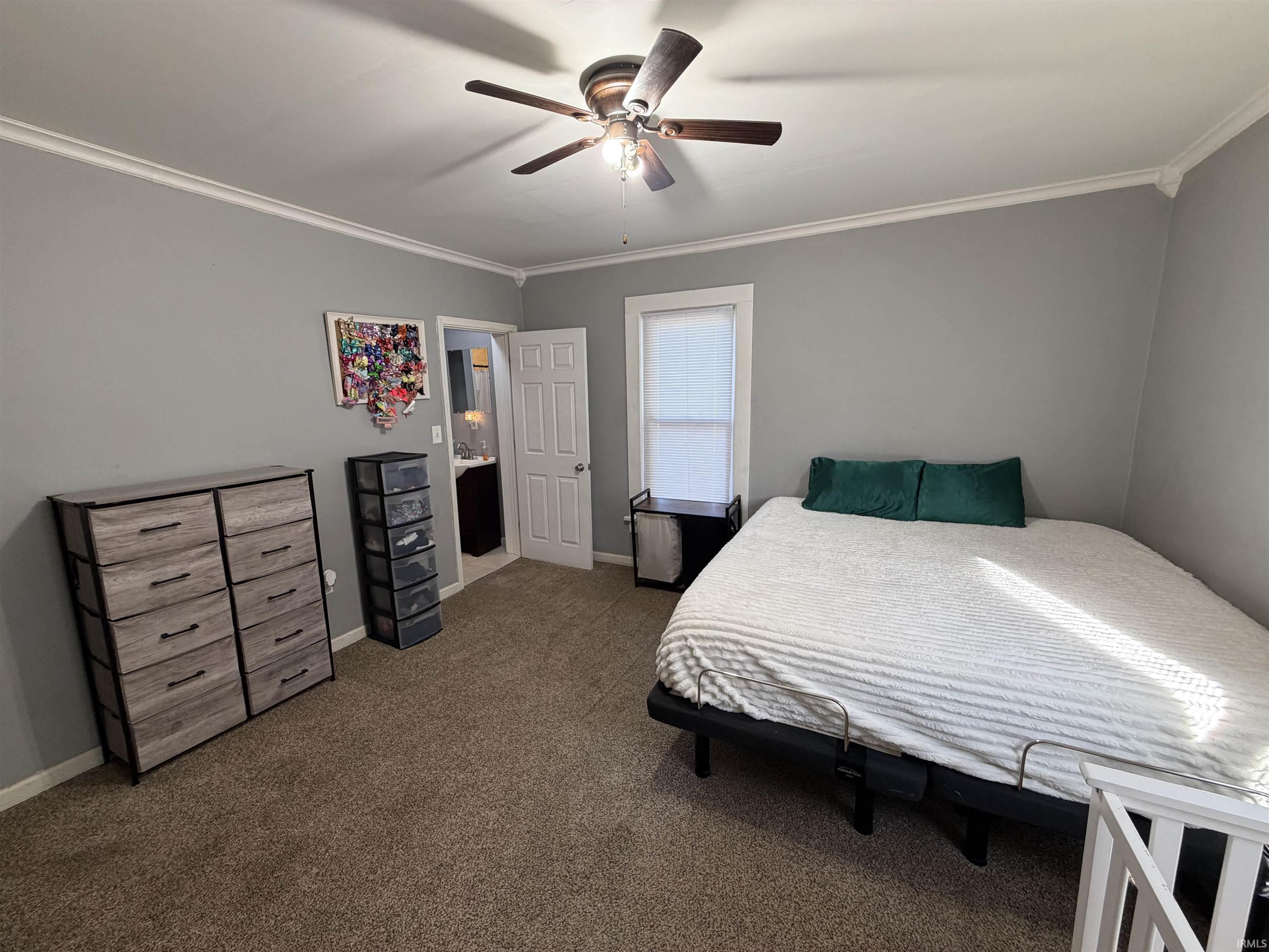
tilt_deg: -10.1
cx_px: 634
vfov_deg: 85.7
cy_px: 476
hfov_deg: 102.1
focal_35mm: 14
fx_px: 513
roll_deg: +1.6
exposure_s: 1/60
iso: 160
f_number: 2.2
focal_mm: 2.22
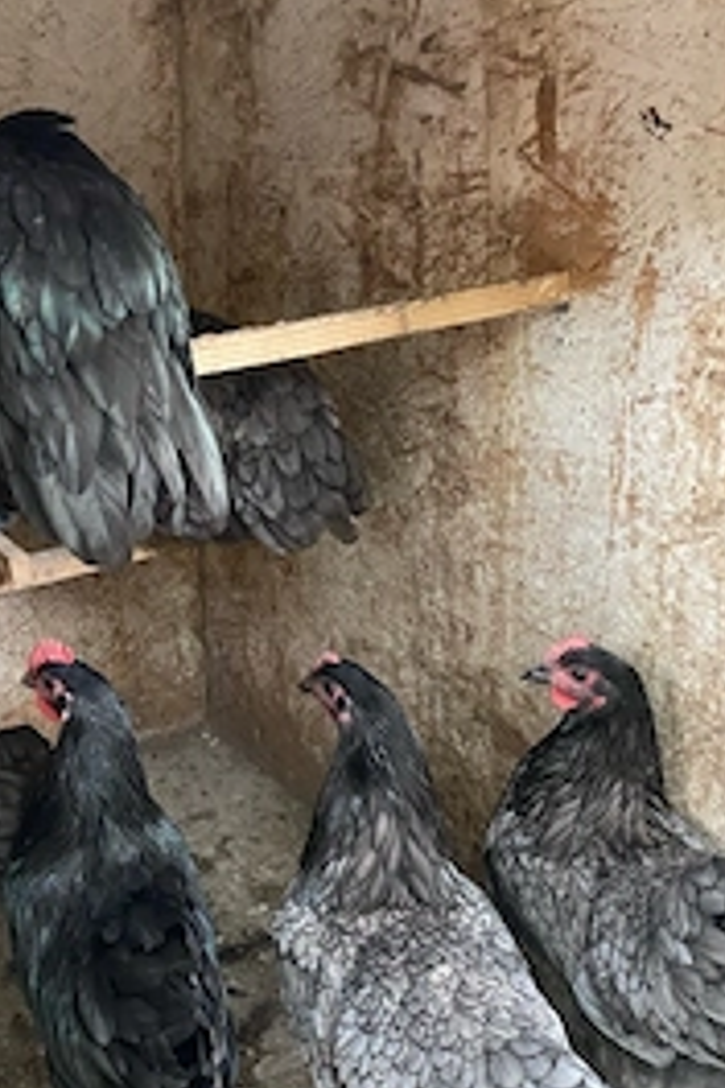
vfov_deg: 47.3
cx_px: 173
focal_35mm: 41
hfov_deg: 32.0
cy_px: 614
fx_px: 1238
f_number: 1.8
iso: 500
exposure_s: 1/60
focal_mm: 4.25
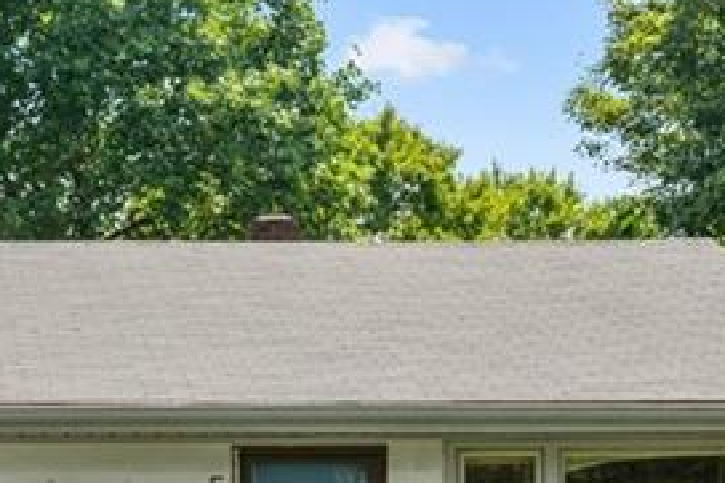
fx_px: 2194
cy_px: 495
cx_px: -69
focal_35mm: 109
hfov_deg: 18.1
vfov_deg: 12.4
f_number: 8
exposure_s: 1/250
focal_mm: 29
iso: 160
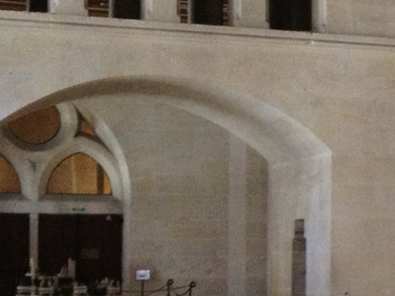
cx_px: 709
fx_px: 1667
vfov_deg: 10.2
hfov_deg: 12.4
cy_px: 215
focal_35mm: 146
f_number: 2.4
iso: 200
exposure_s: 1/20
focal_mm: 4.28
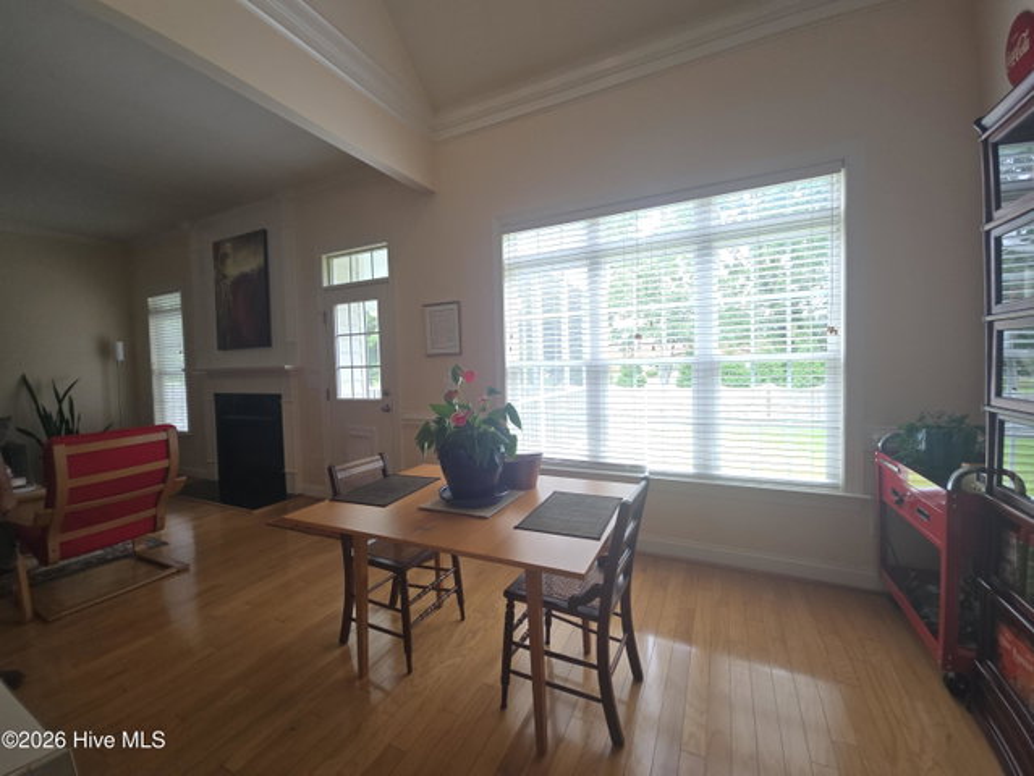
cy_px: 388
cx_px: 517
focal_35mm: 13
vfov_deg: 90.0
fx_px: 389
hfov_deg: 106.1
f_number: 2.2
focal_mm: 2.2
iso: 50
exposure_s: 1/60
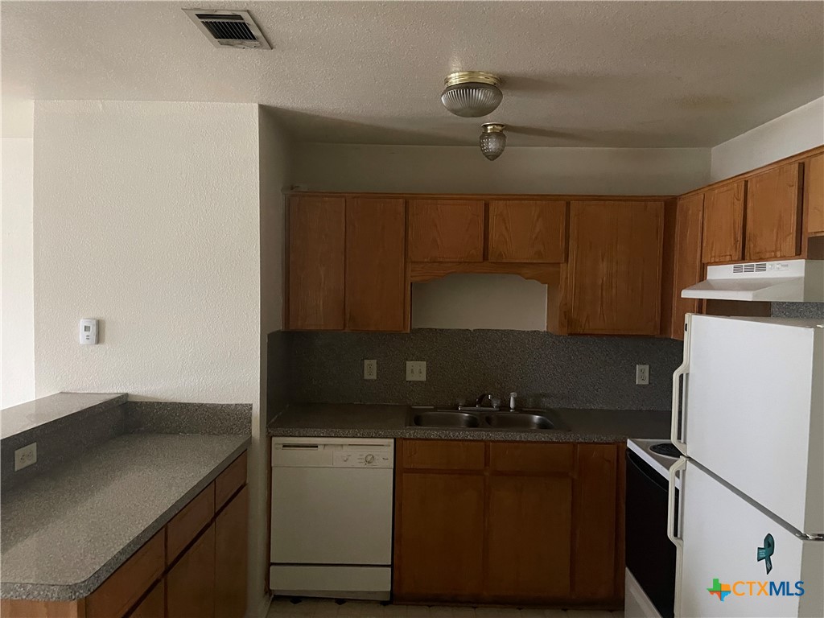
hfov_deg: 67.3
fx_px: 619
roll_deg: -1.2
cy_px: 309
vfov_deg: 53.1
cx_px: 412
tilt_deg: -2.0
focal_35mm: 26
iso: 800
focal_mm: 5.1
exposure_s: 1/30
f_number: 1.6
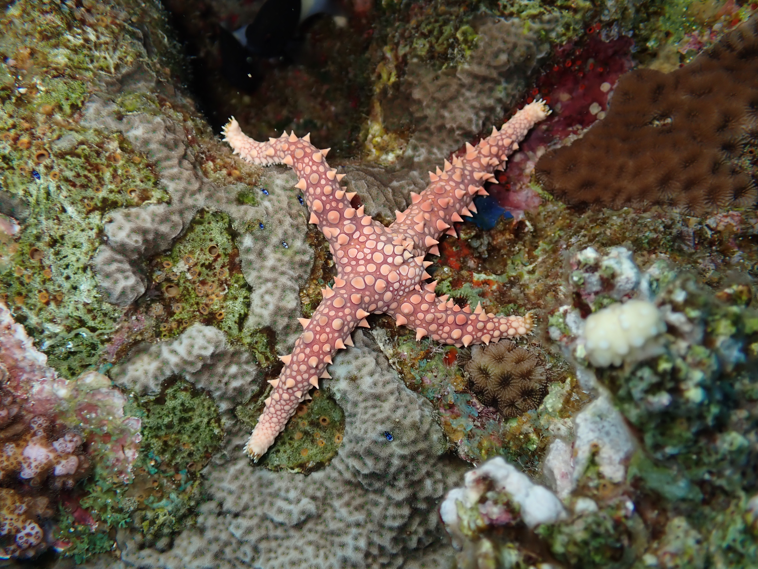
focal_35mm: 36
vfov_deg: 39.7
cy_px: 284
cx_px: 379
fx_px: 788
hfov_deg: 51.4
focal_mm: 6.37
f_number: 2.5
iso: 100
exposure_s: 1/640
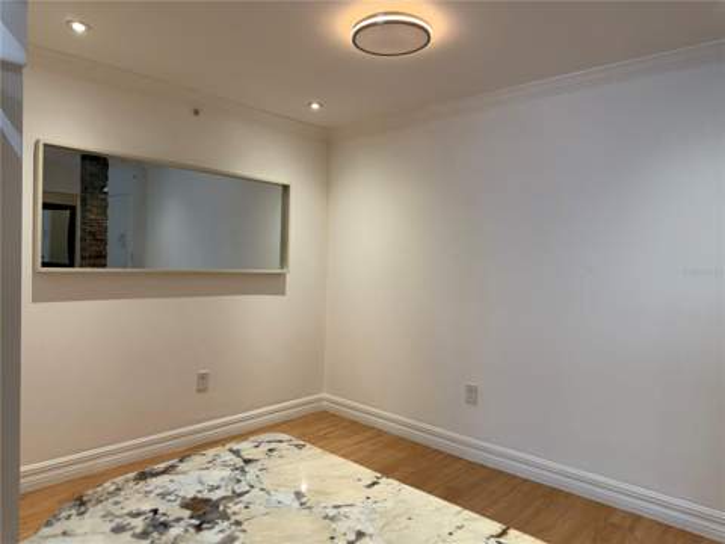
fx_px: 503
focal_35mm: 24
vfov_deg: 56.8
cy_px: 272
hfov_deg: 71.6
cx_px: 362
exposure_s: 1/120
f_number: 1.78
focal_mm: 6.76
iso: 125
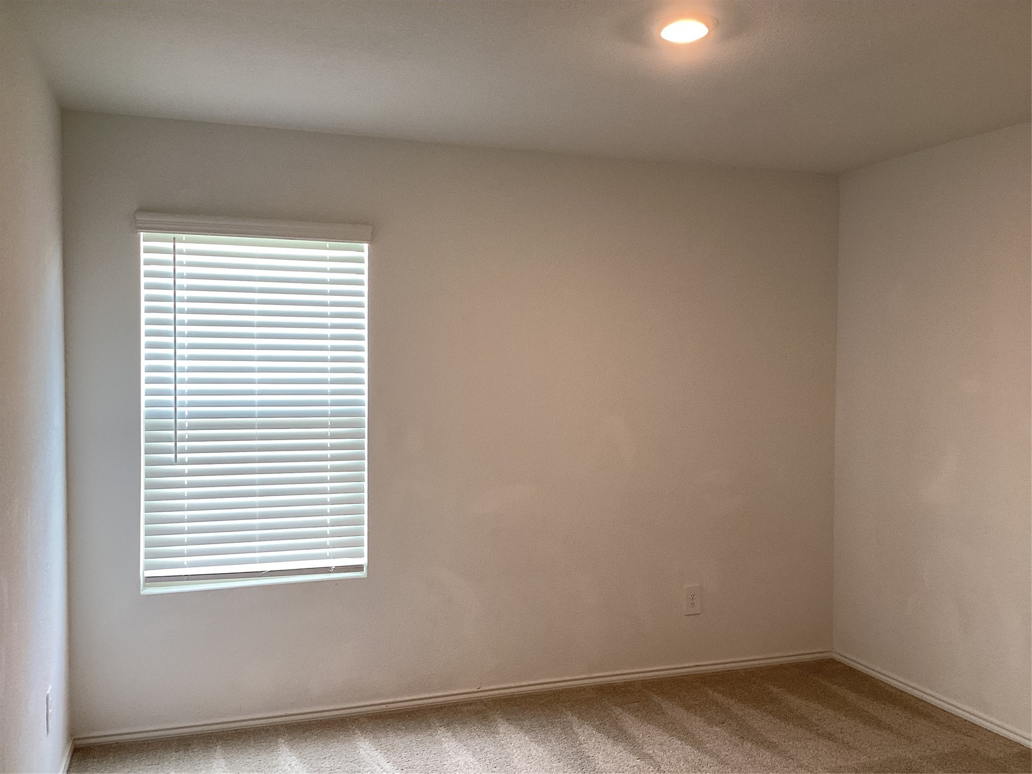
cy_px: 387
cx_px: 516
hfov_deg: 58.4
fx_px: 924
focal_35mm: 31
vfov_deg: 45.4
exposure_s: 1/60
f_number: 2.4
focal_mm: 3.3
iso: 80
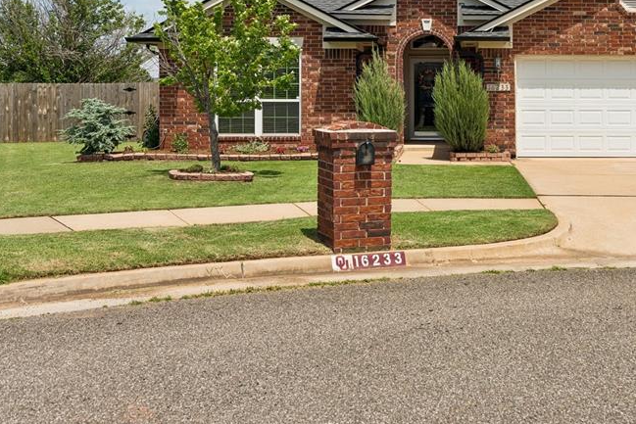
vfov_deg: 25.7
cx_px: 465
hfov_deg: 37.4
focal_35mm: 52
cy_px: 103
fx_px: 919
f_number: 8
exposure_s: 1/1000
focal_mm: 33
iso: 200
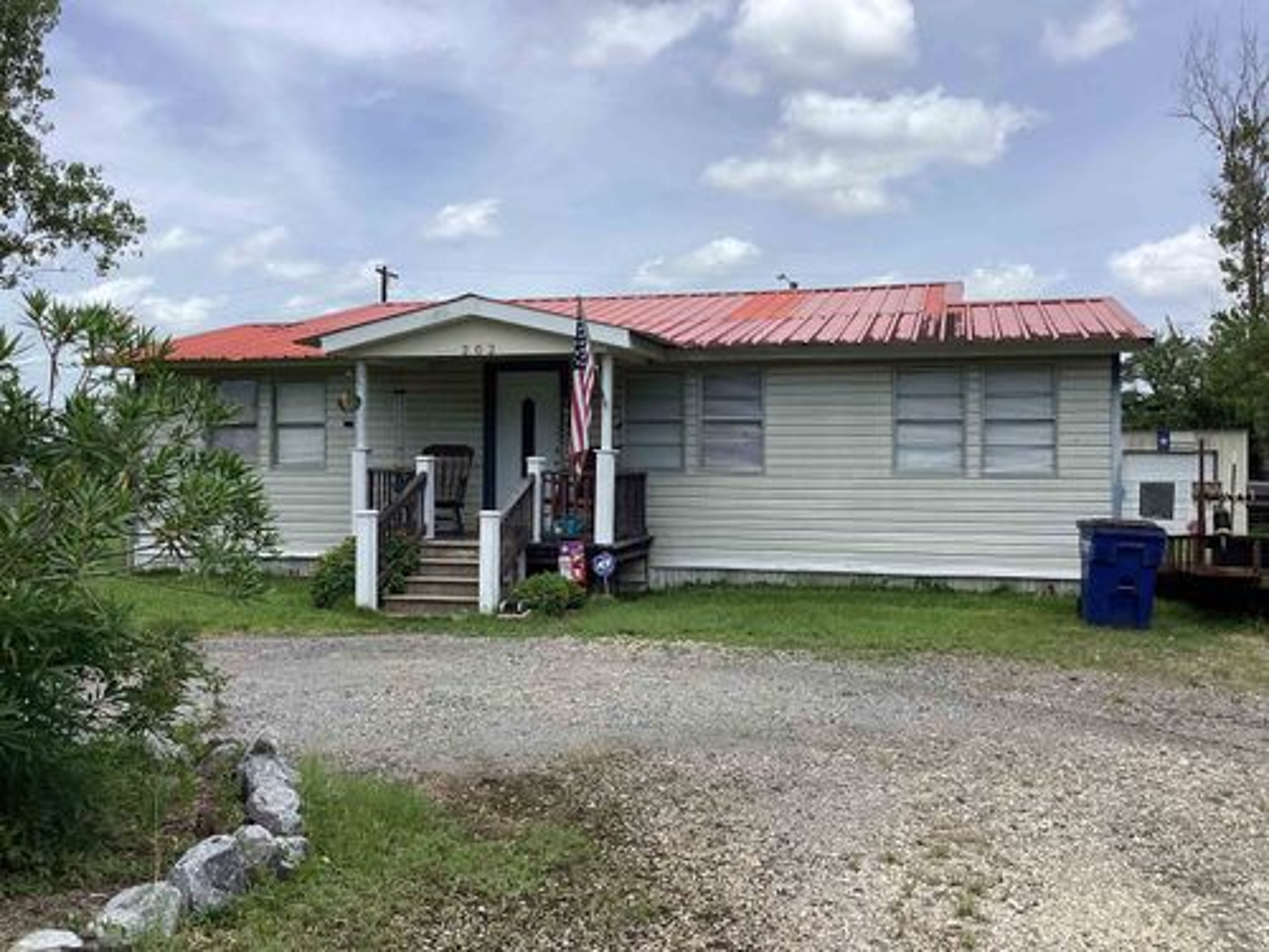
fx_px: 1136
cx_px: 634
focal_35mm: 31
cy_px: 476
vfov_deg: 45.4
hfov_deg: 58.4
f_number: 2.4
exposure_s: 1/1404
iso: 25
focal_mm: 3.3
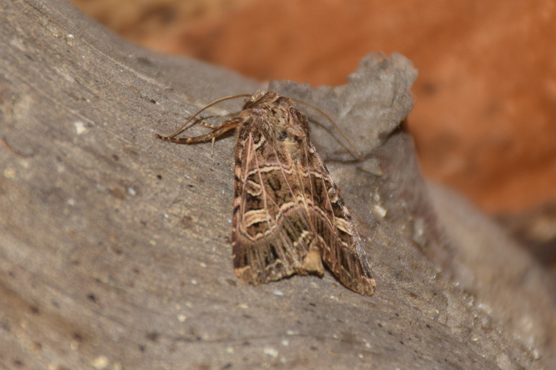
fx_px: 3242
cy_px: 185
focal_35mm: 210
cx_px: 278
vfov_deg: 6.5
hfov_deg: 9.8
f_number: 7.1
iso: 320
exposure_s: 1/60
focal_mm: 140
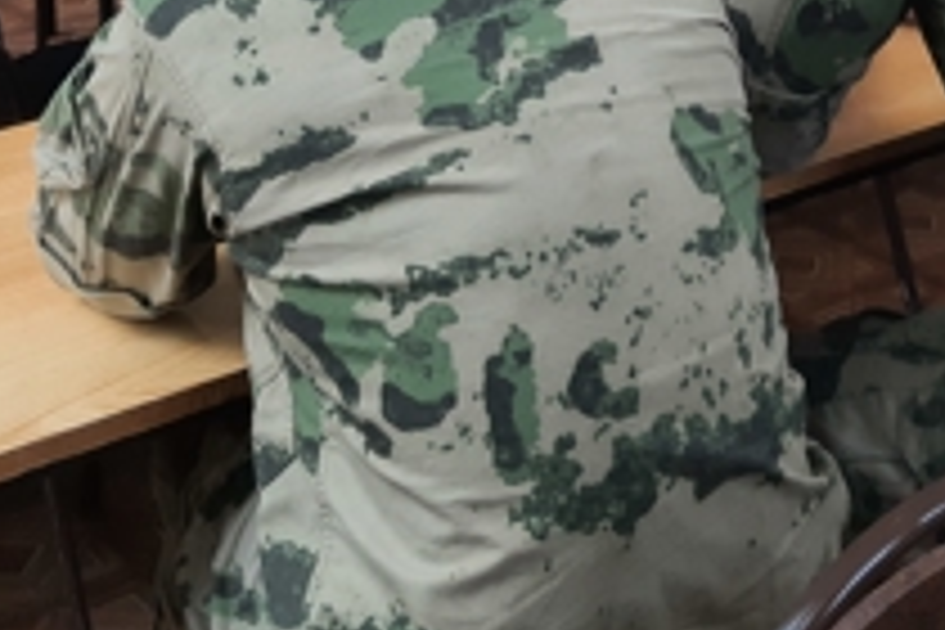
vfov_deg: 14.3
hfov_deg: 23.4
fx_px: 2257
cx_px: 711
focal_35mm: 86
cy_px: -450
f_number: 1.7
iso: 64
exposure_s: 1/50
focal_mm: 3.93
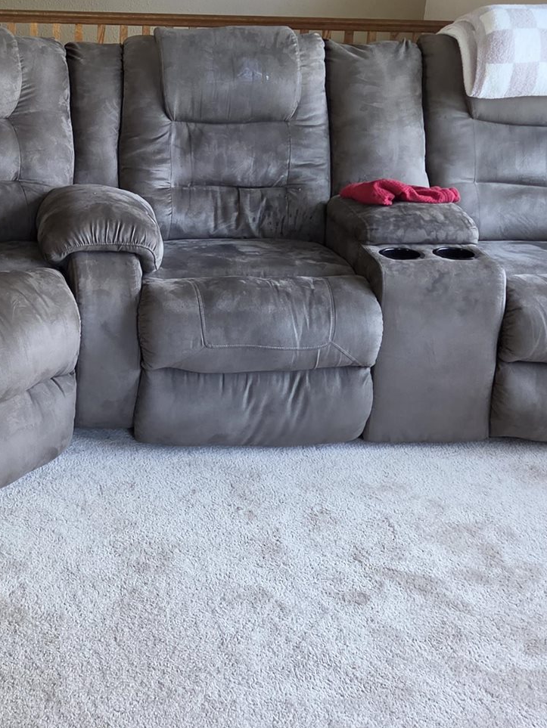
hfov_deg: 26.0
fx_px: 1158
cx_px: 92
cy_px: 229
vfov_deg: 34.5
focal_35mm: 55
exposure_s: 1/120
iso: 500
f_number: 1.8
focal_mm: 5.4
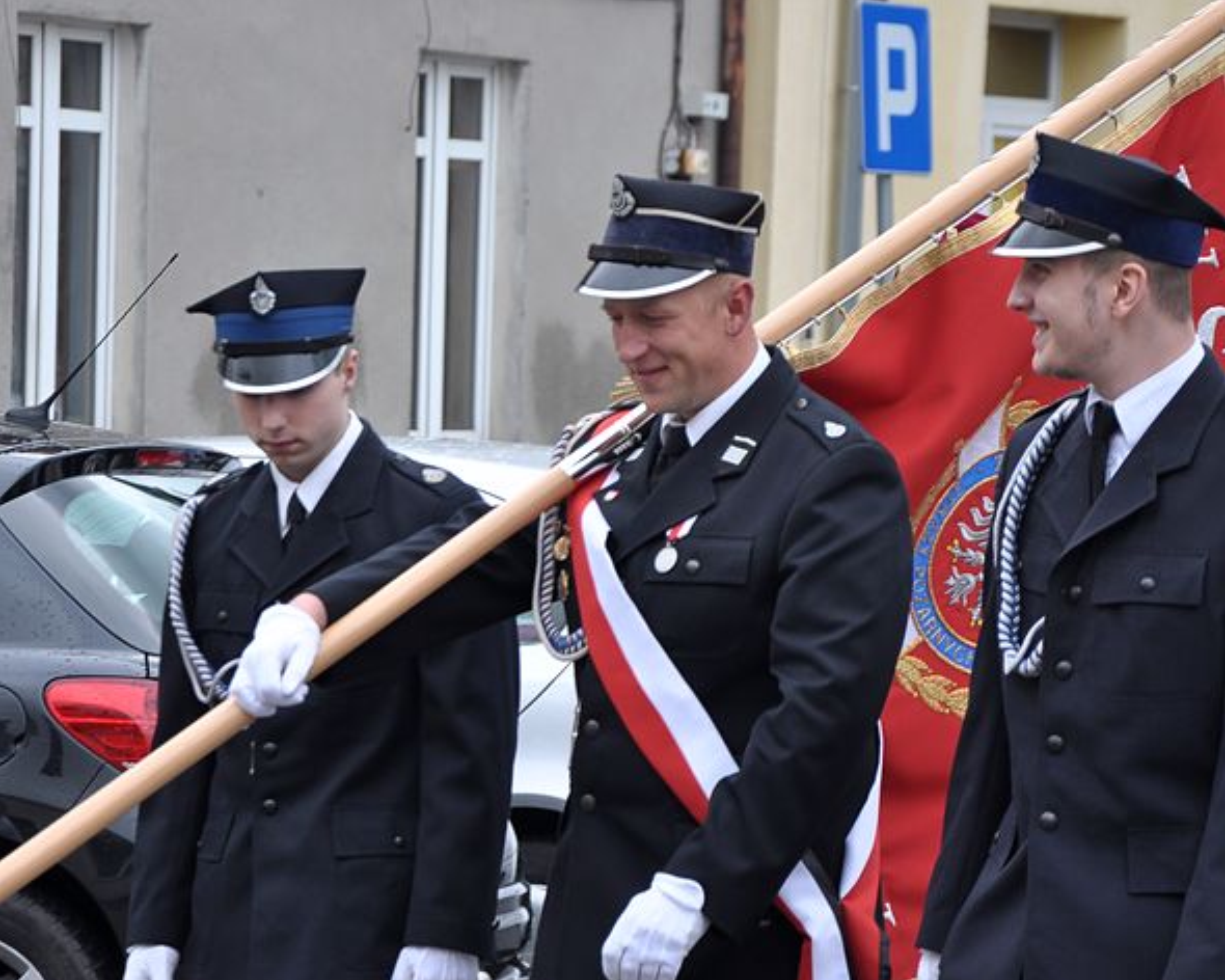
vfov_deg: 7.3
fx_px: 7711
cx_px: 648
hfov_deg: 9.1
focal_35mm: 213
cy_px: 437
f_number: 5.6
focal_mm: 105
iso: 320
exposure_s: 1/500
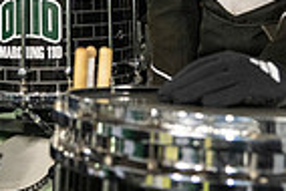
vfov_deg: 12.7
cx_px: 111
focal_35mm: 98
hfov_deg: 20.8
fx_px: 779
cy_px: -156
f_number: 3.2
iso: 2000
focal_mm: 24
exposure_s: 1/500
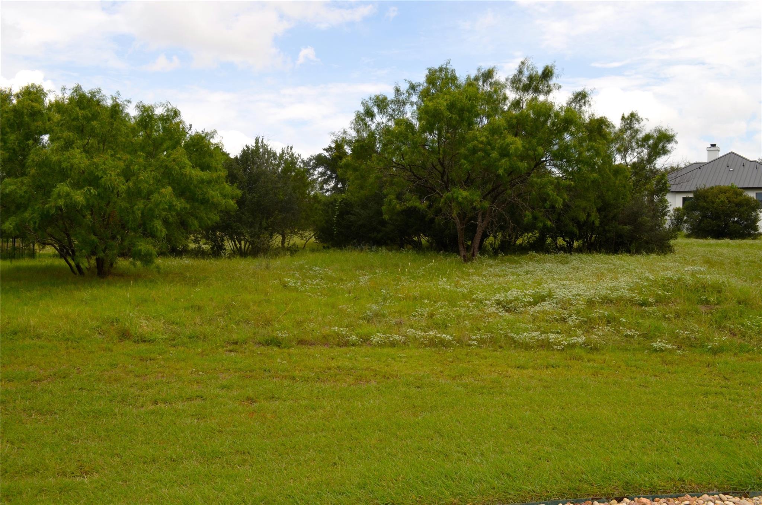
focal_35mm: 33
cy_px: 252
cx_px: 381
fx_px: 697
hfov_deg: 57.3
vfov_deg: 39.8
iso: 100
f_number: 9
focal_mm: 22
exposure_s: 1/200
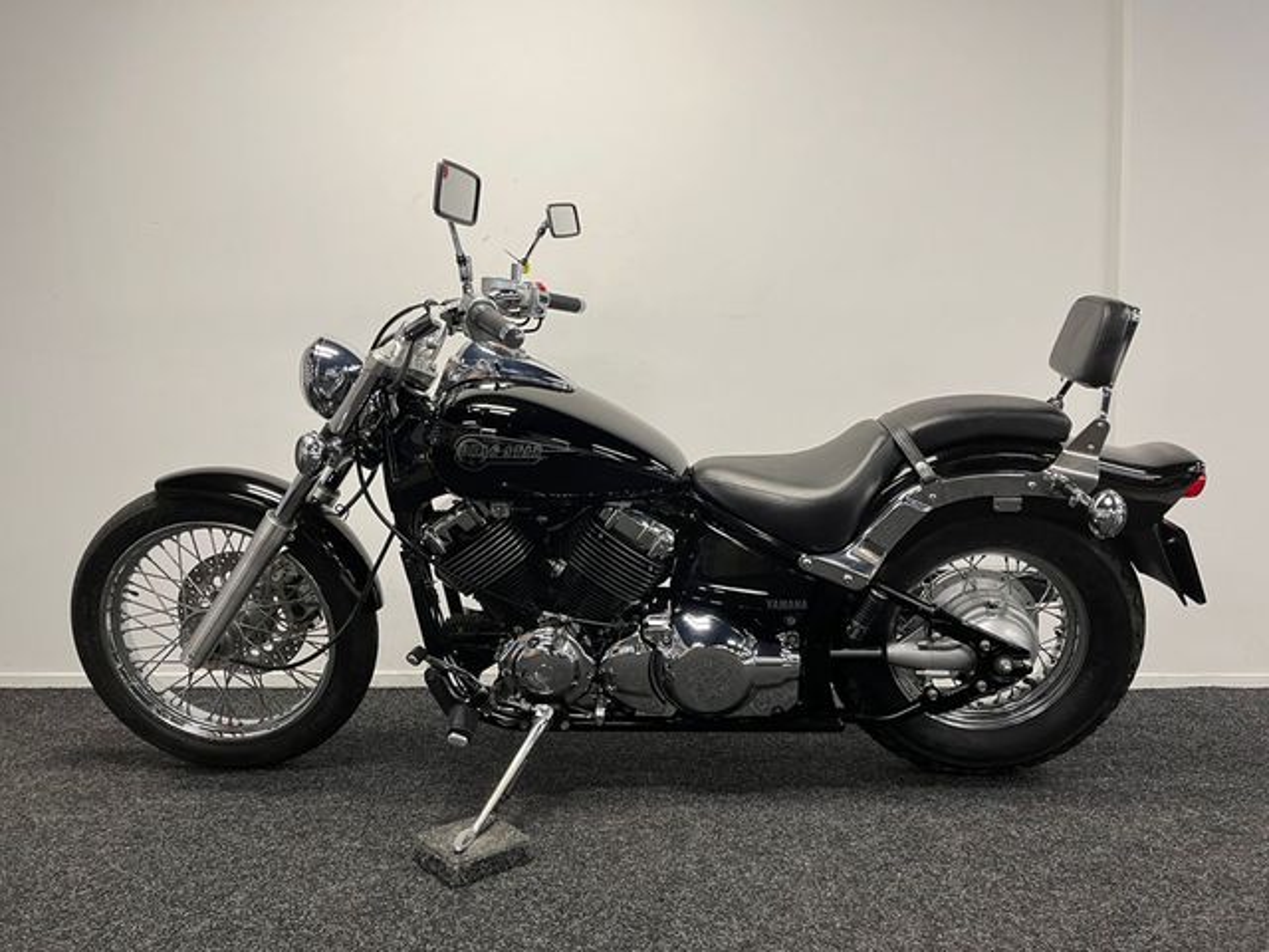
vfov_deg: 53.1
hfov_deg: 67.3
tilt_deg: -2.4
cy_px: 476
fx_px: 953
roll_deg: +0.9
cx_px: 634
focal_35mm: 26
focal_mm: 5.1
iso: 125
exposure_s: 1/50
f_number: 1.6
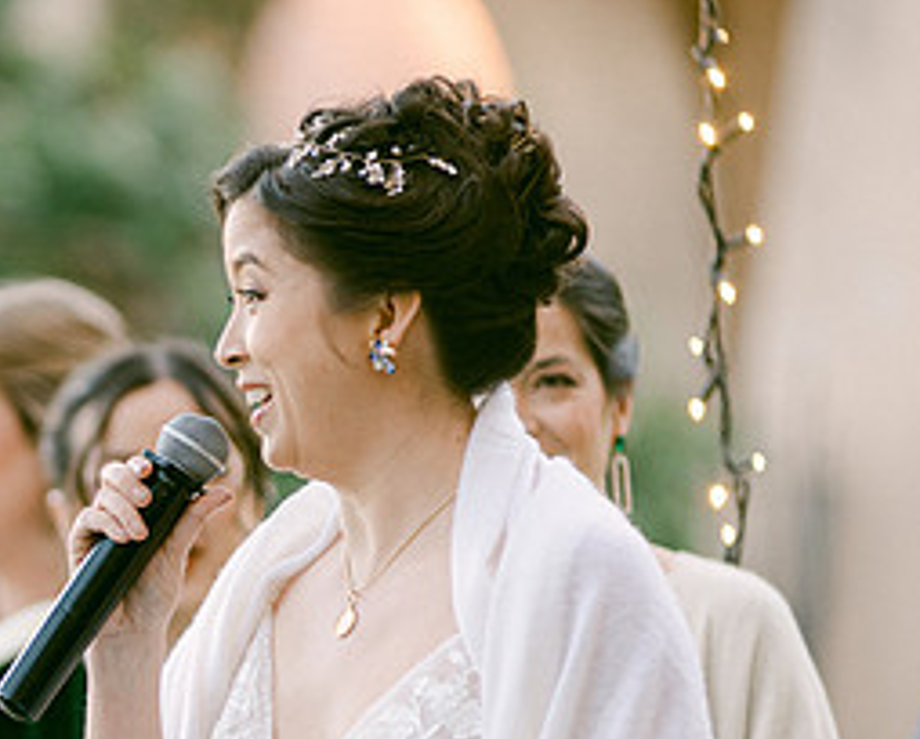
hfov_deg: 4.5
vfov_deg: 3.6
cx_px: -62
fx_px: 11672
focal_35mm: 428
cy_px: 668
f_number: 2.8
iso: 400
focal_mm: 200
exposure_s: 1/125
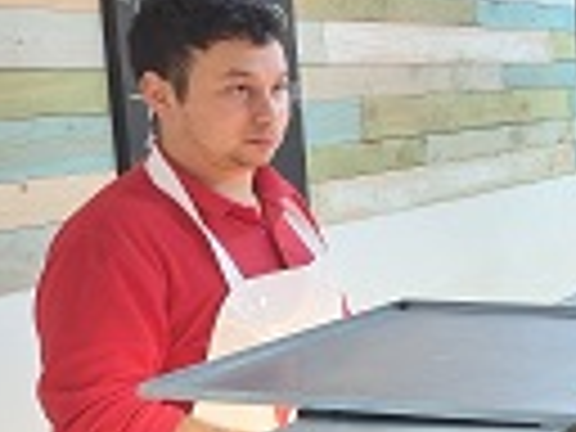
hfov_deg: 20.7
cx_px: 855
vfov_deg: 18.2
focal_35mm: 81
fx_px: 1348
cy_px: 266
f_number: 1.8
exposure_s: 1/50
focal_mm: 5.4
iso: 250
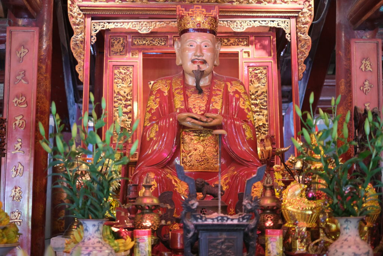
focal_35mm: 53
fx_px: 564
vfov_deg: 25.5
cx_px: 192
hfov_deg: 37.5
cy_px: 128
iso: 640
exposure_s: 1/38
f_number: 1.4
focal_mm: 35
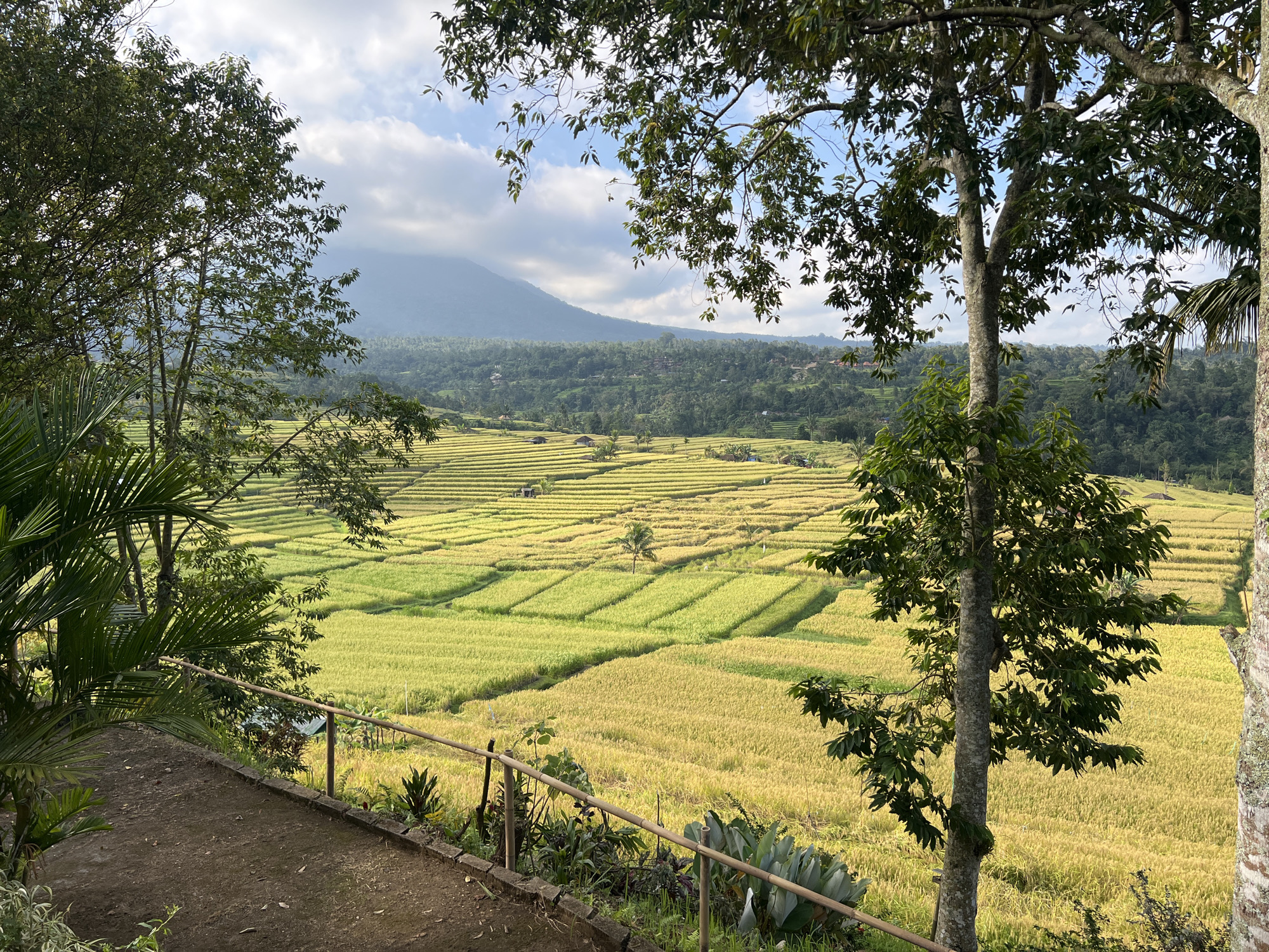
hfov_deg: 67.3
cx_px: 634
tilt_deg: -3.0
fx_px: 953
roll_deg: +0.5
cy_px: 476
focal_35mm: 26
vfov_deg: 53.1
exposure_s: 1/1531
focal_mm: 5.7
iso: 50
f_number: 1.5
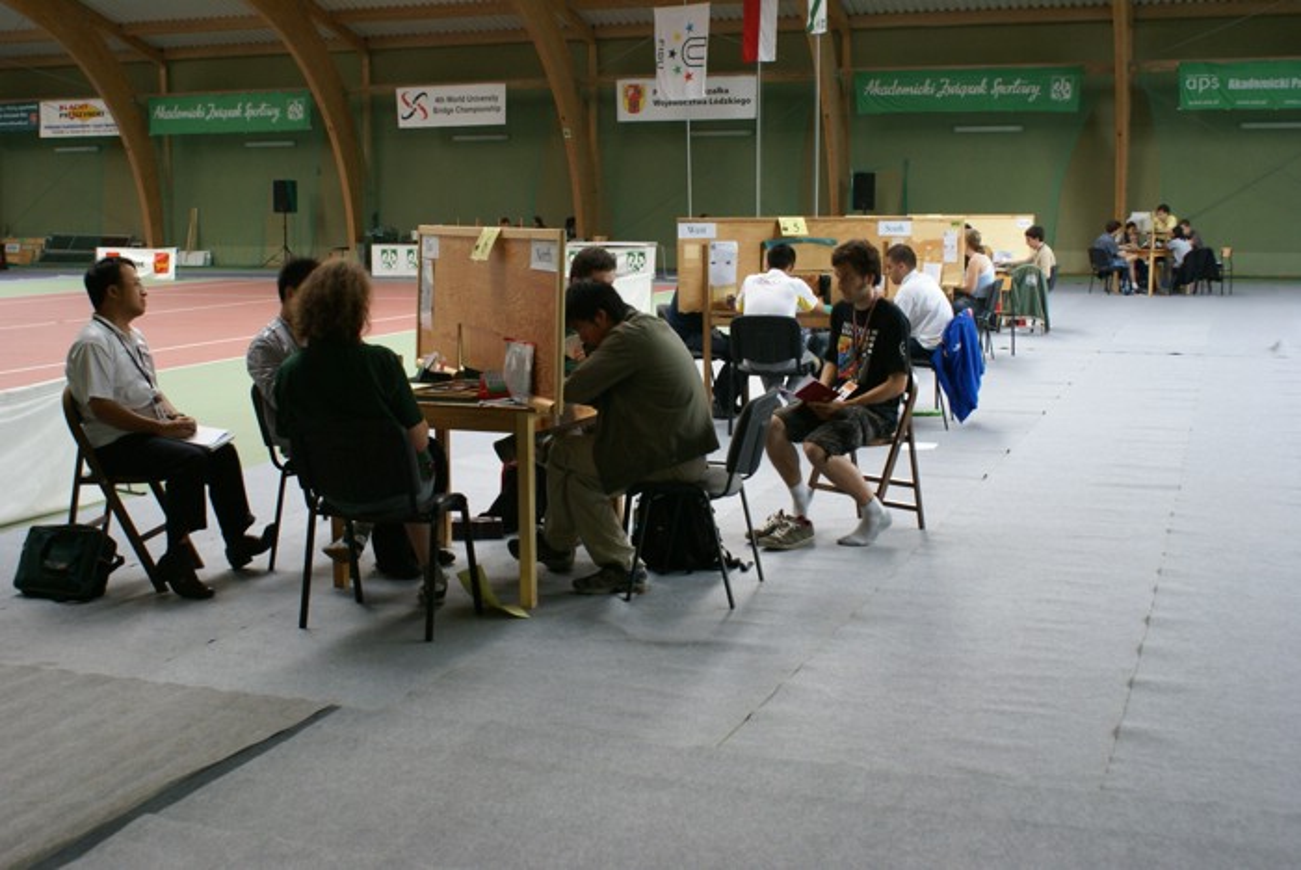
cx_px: 650
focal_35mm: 42
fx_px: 1519
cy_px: 435
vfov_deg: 32.0
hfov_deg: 46.4
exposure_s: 1/30
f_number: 5.6
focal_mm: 28
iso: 400
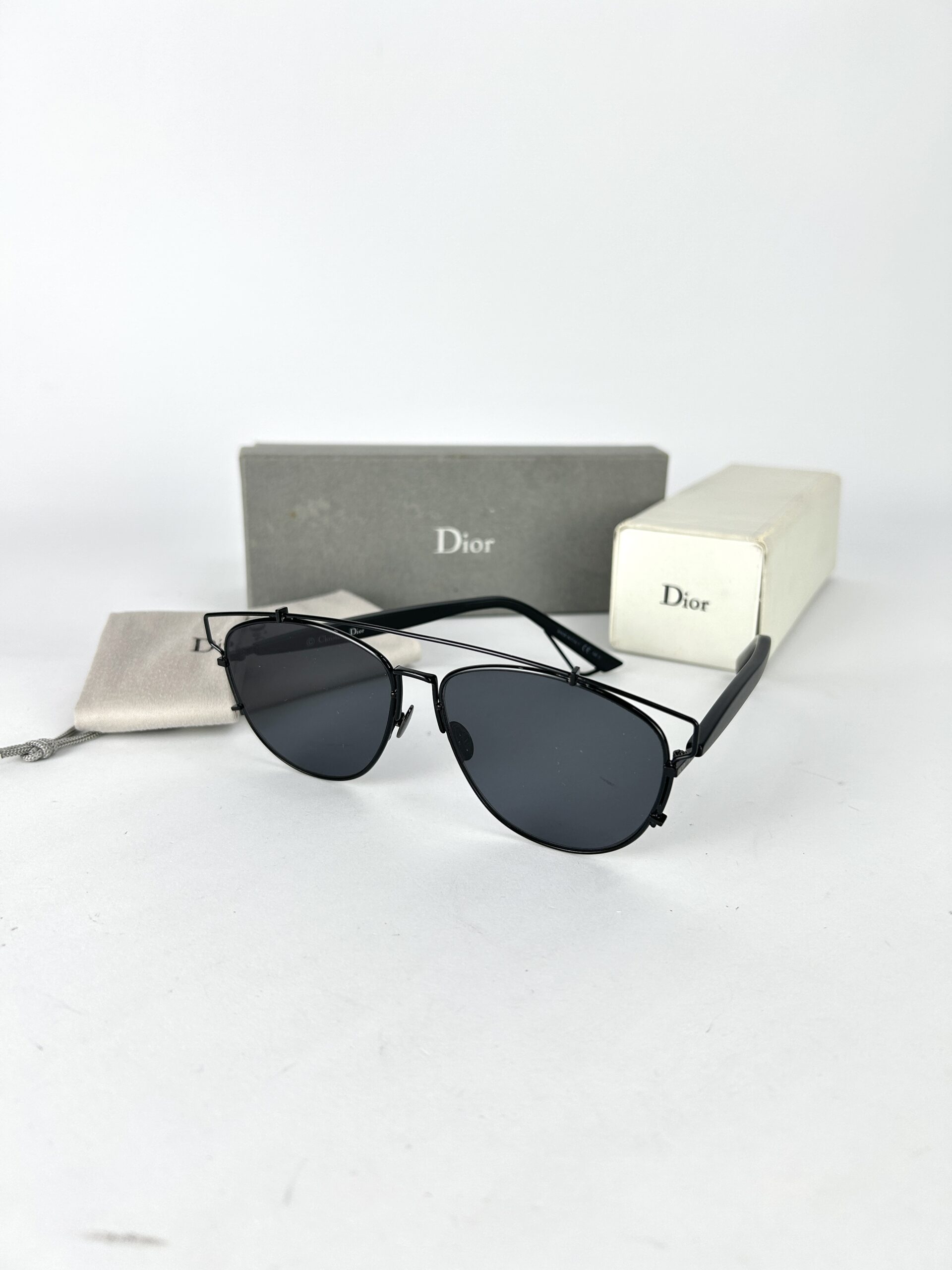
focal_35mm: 26
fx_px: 953
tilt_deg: -19.0
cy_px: 635
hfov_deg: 53.1
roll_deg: -2.4
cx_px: 476
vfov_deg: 67.3
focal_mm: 5.7
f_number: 1.5
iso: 40
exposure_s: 1/183
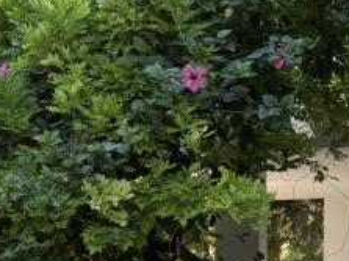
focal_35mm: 172
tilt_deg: -2.3
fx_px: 1733
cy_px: 388
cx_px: -83
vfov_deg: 8.4
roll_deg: +0.6
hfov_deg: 11.3
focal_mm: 6.76
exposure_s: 1/1027
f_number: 1.78
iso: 64
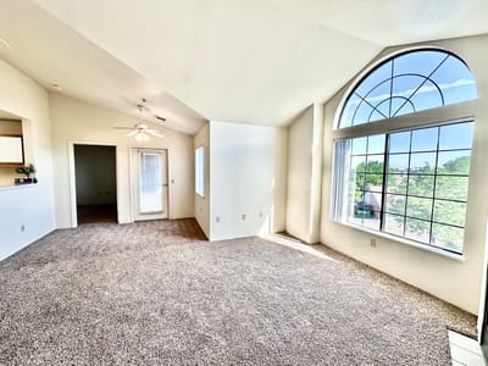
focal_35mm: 14
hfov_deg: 102.1
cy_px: 183
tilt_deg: -4.4
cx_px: 244
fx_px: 197
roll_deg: -0.2
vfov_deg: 85.7
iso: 40
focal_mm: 2.22
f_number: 2.2
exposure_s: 1/132
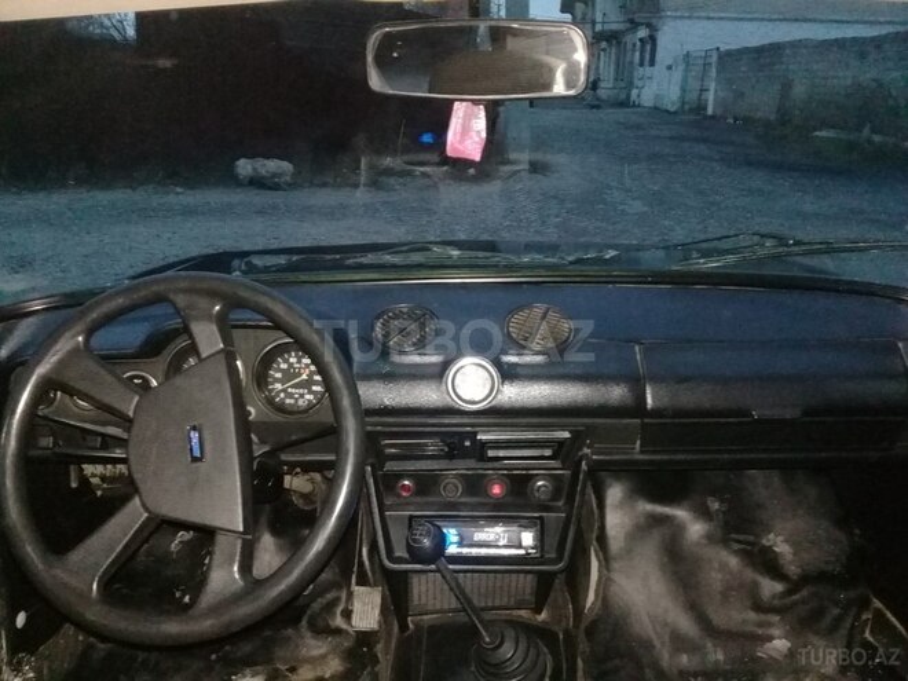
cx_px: 454
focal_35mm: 31
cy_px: 340
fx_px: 813
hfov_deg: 58.4
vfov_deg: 45.4
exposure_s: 1/15
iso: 640
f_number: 2.2
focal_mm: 3.3
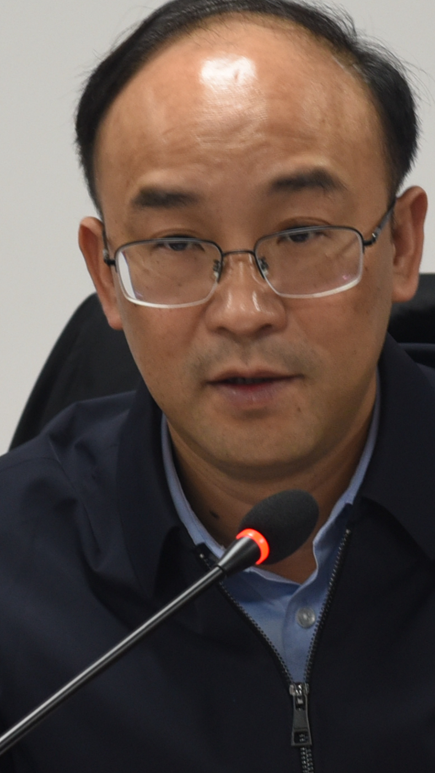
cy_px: 489
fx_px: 3323
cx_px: 334
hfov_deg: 7.5
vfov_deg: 13.3
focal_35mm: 162
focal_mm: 60
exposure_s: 1/60
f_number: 4.5
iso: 800
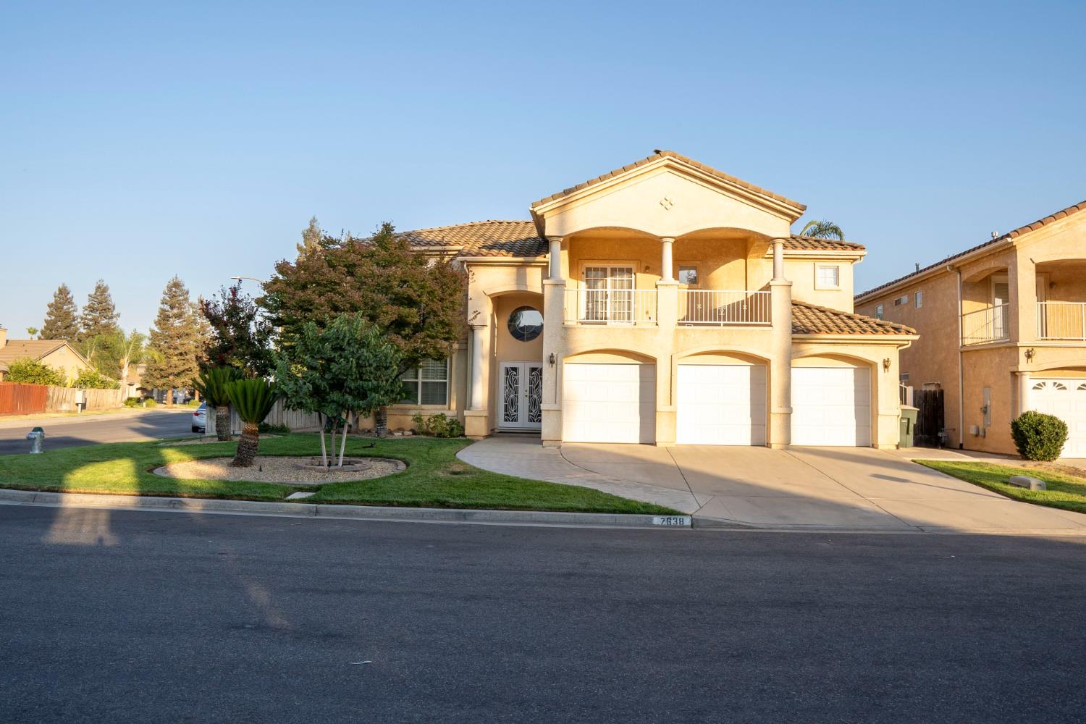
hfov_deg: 73.7
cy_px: 362
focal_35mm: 24
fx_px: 724
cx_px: 543
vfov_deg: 53.1
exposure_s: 1/125
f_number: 9
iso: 100
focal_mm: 16
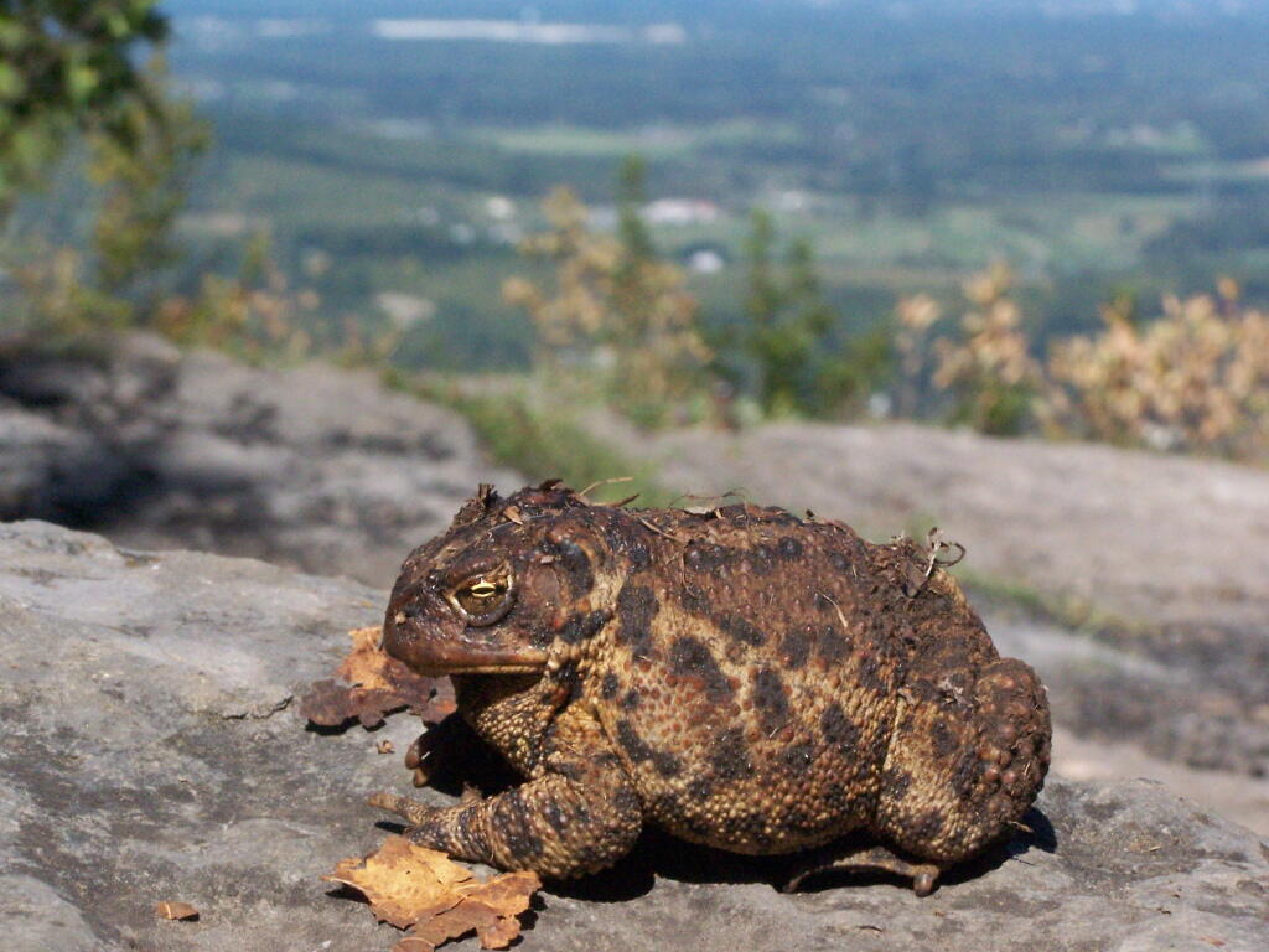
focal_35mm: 117
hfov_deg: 16.8
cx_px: 634
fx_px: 4289
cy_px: 476
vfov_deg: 12.7
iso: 400
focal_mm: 19.4
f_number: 6.3
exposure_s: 1/1600
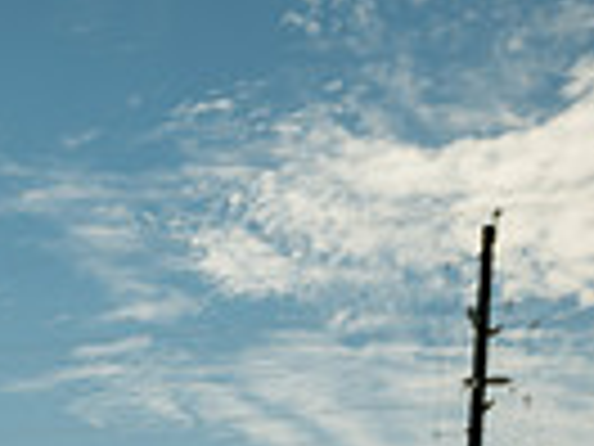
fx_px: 2145
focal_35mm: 125
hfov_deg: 15.6
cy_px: 973
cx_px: 45
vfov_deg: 10.6
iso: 100
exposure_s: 1/250
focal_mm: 38
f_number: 4.5
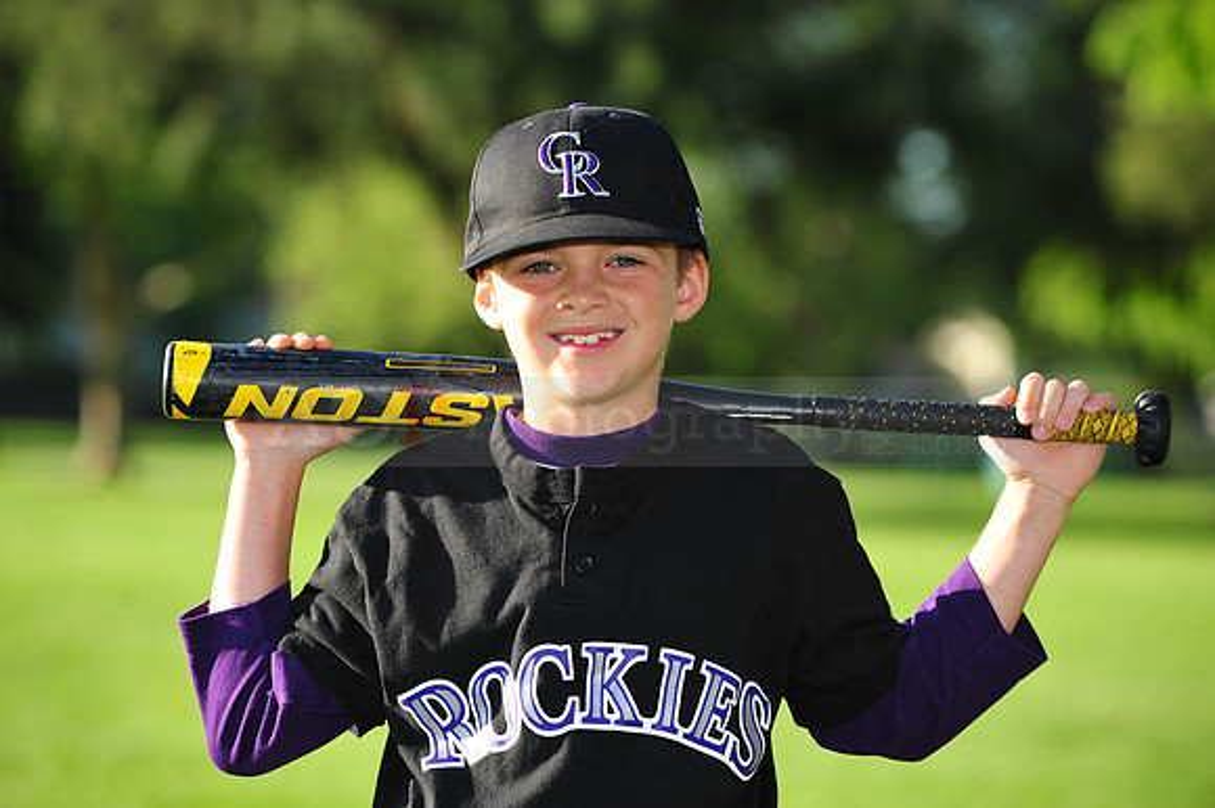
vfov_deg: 9.5
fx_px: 4891
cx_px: 608
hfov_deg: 14.2
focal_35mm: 145
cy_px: 404
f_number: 5
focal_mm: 145
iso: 200
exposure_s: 1/400
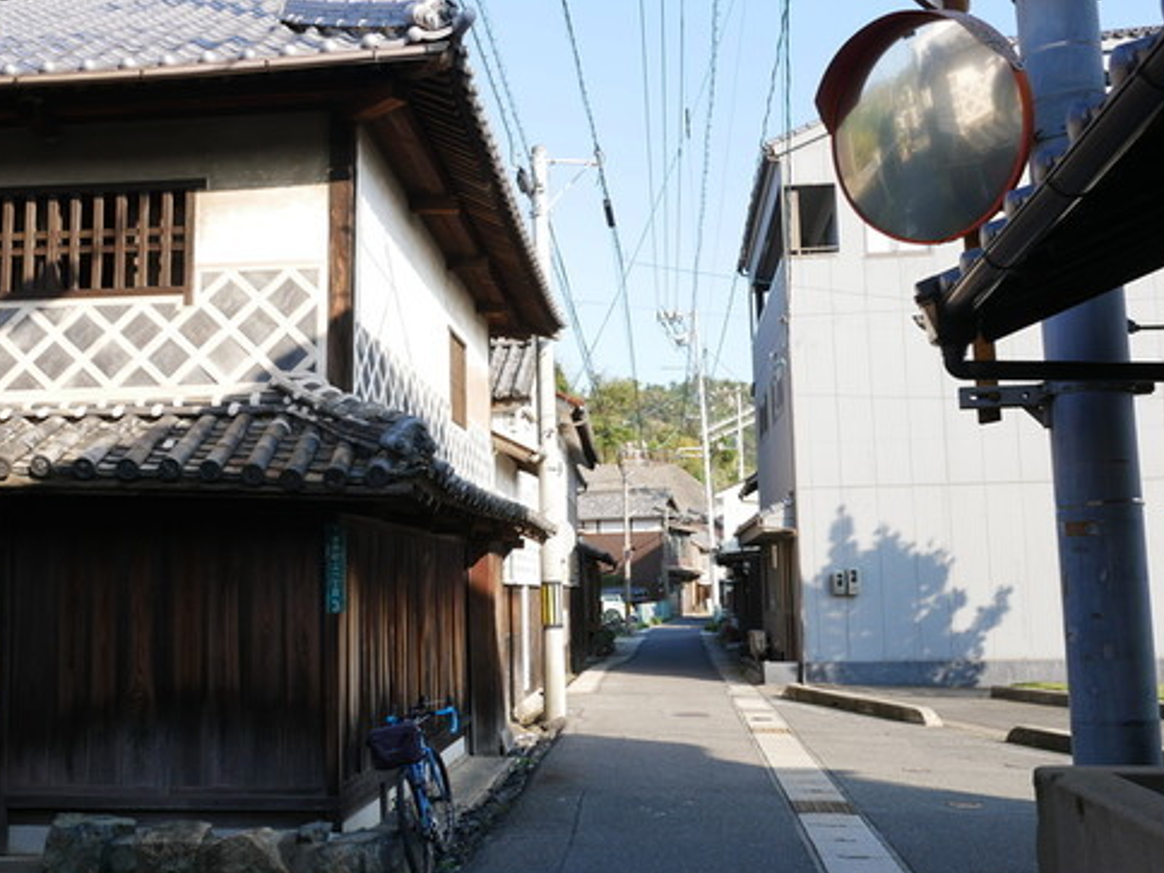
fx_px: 1244
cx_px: 430
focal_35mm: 37
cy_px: 440
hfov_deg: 49.6
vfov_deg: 38.7
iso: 200
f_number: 4.5
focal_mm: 14
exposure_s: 1/400
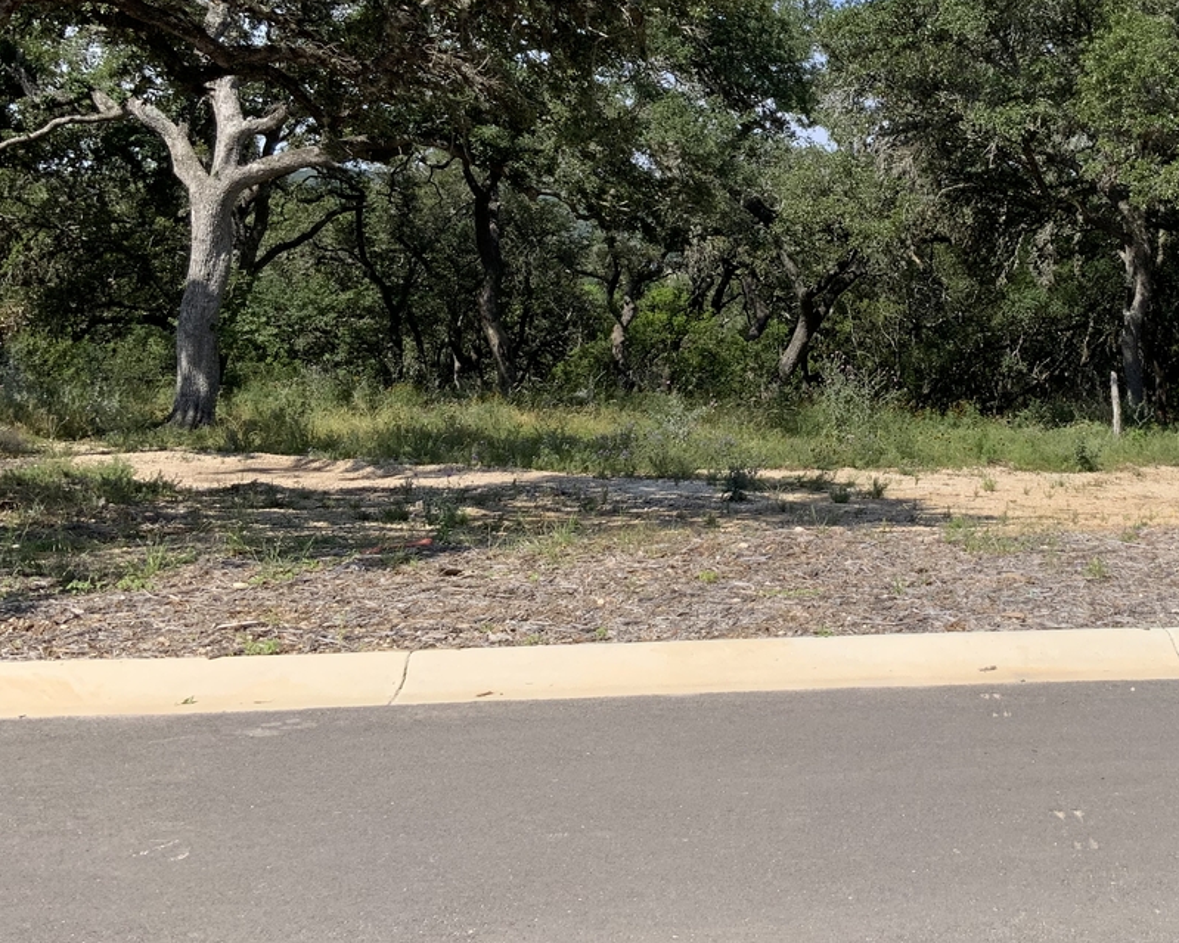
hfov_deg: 35.7
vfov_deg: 29.5
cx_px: 906
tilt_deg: -2.0
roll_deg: -1.5
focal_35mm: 51
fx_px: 1779
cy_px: 332
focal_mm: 3
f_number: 1.8
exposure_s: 1/1626
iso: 16
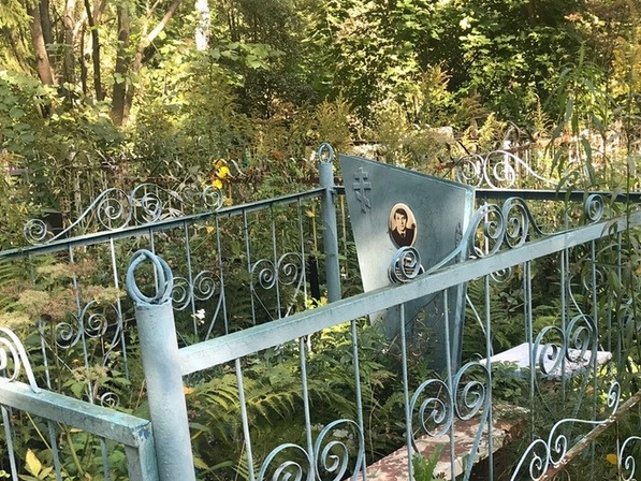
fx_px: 889
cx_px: 303
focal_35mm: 48
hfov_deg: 39.6
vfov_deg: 29.9
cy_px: 351
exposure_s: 1/113
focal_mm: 3.99
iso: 20
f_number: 1.8
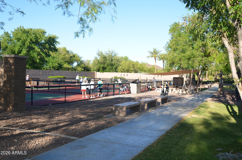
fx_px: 241
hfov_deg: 53.2
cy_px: 80
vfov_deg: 36.7
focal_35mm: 36
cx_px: 121
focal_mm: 24
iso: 100
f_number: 5
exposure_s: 1/200
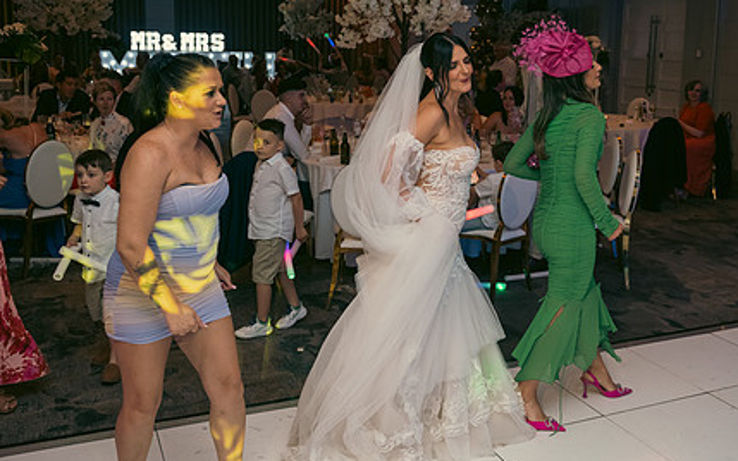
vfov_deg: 31.8
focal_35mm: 40
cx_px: 428
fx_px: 804
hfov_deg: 49.1
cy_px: 169
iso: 800
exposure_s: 1/160
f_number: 3.5
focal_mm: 29
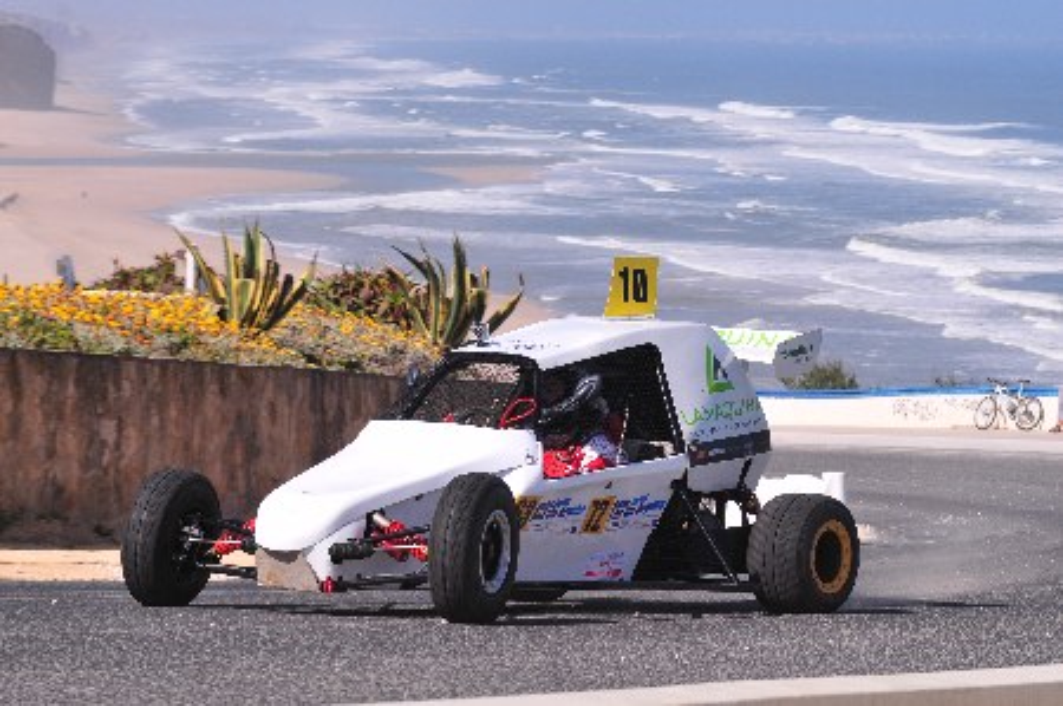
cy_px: 353
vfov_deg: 9.6
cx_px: 532
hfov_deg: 14.4
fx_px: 4203
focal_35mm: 142
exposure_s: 1/800
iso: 250
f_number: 6.3
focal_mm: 95
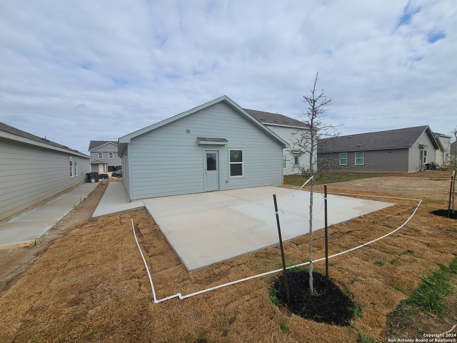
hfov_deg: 106.2
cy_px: 172
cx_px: 228
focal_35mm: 13
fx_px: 172
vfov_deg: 89.9
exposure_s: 1/1732
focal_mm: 2.2
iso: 50
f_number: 2.2
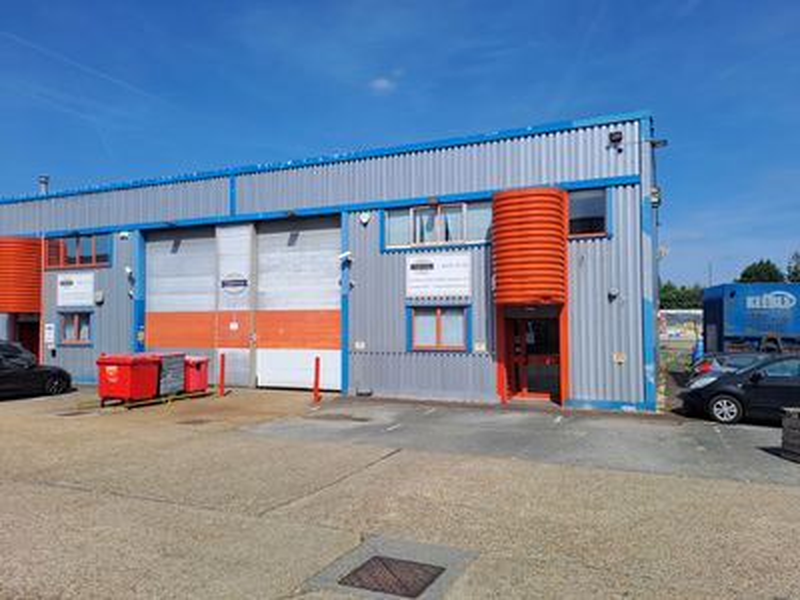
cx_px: 400
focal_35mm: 25
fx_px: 578
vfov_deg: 54.9
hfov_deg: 69.4
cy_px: 300
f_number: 1.8
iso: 32
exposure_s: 1/1949
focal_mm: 4.65
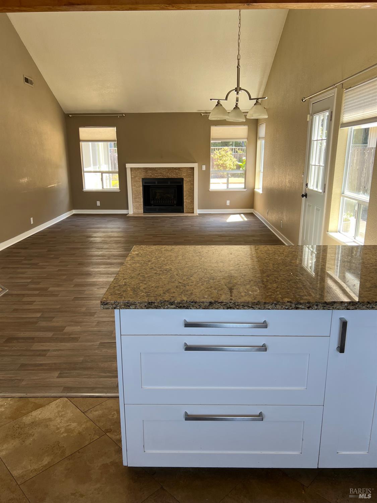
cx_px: 188
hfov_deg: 53.1
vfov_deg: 67.3
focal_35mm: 26
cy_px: 252
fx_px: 378
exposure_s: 1/121
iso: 50
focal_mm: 5.7
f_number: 1.5
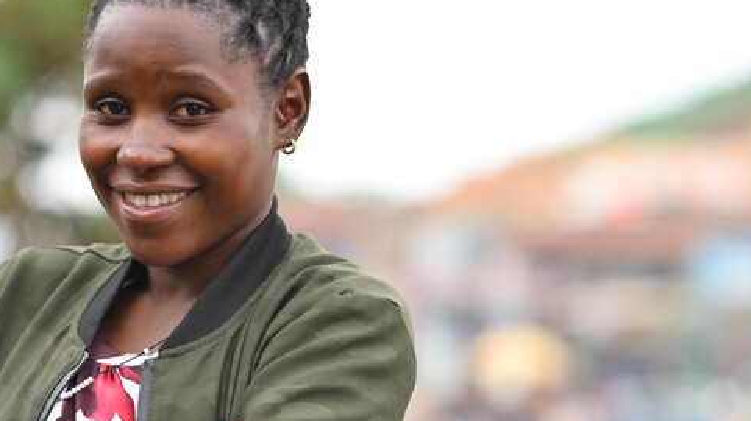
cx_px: 160
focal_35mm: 152
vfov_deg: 8.0
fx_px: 3025
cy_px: 265
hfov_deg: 14.1
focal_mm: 85
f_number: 2
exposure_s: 1/400
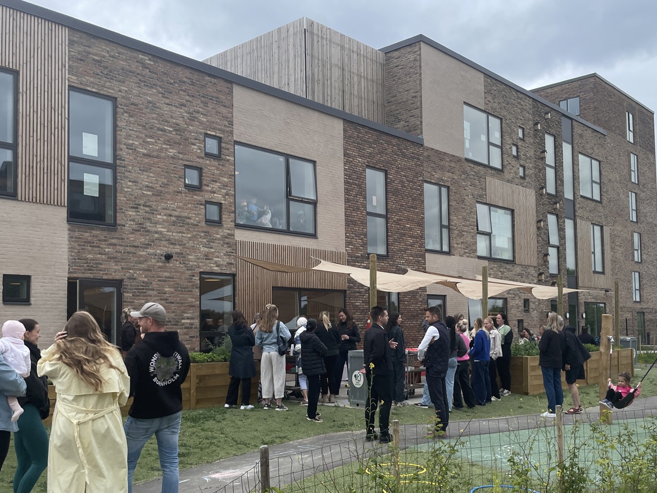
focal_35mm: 36
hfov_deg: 51.3
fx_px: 683
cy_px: 294
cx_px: 356
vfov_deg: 39.5
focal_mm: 4.2
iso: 32
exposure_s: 1/2817
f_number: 1.6
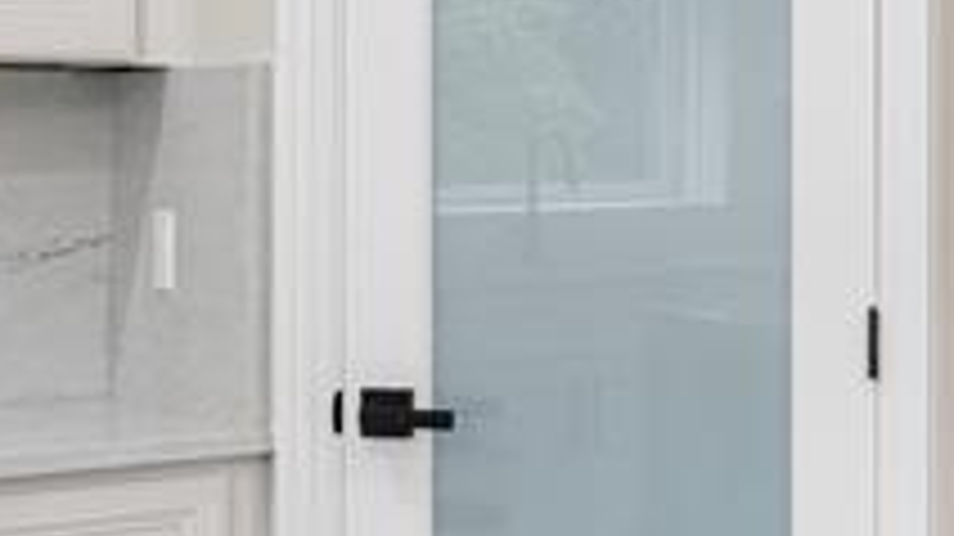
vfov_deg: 14.9
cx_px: 1458
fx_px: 2048
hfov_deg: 21.6
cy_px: 347
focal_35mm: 81
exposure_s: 1/40
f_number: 8
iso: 3200
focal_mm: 16
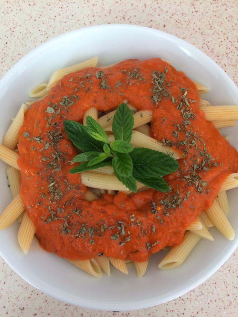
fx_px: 266
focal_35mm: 29
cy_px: 158
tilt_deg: -80.9
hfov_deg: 48.2
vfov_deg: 61.7
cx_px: 119
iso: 40
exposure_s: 1/33
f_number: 2.2
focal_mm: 4.15
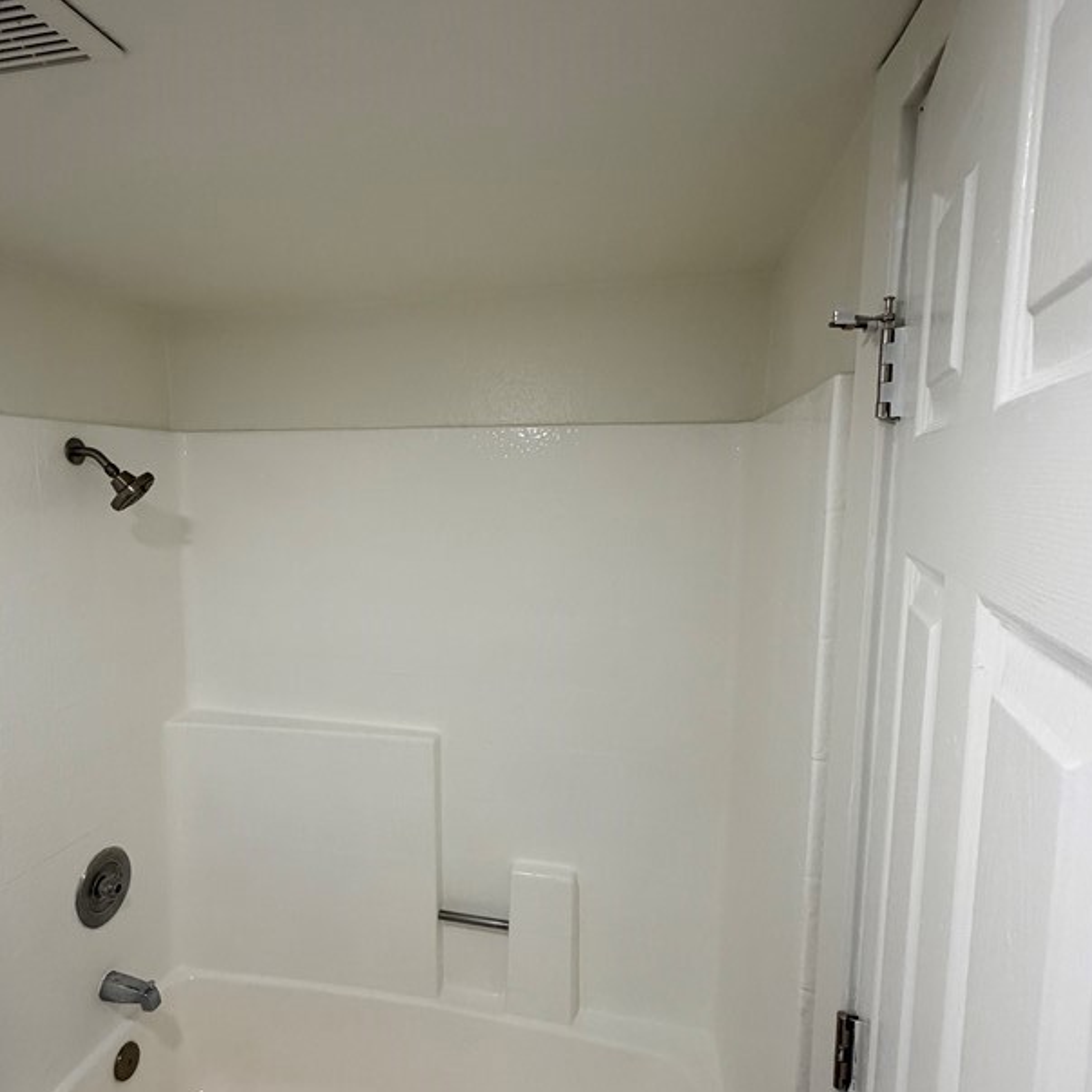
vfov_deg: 72.1
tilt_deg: -7.2
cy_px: 576
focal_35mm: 21
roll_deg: +0.1
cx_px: 449
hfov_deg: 71.6
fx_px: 749
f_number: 2.2
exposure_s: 1/120
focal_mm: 2.22
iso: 160
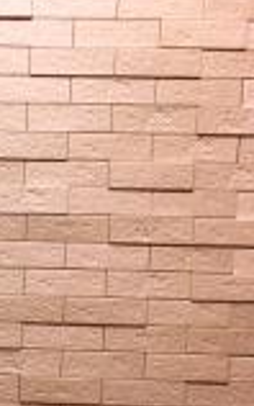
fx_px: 962
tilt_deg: -6.4
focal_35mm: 87
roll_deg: -1.6
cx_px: -154
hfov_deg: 13.9
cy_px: 254
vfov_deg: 23.7
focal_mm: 4.15
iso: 50
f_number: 2.2
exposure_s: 1/30
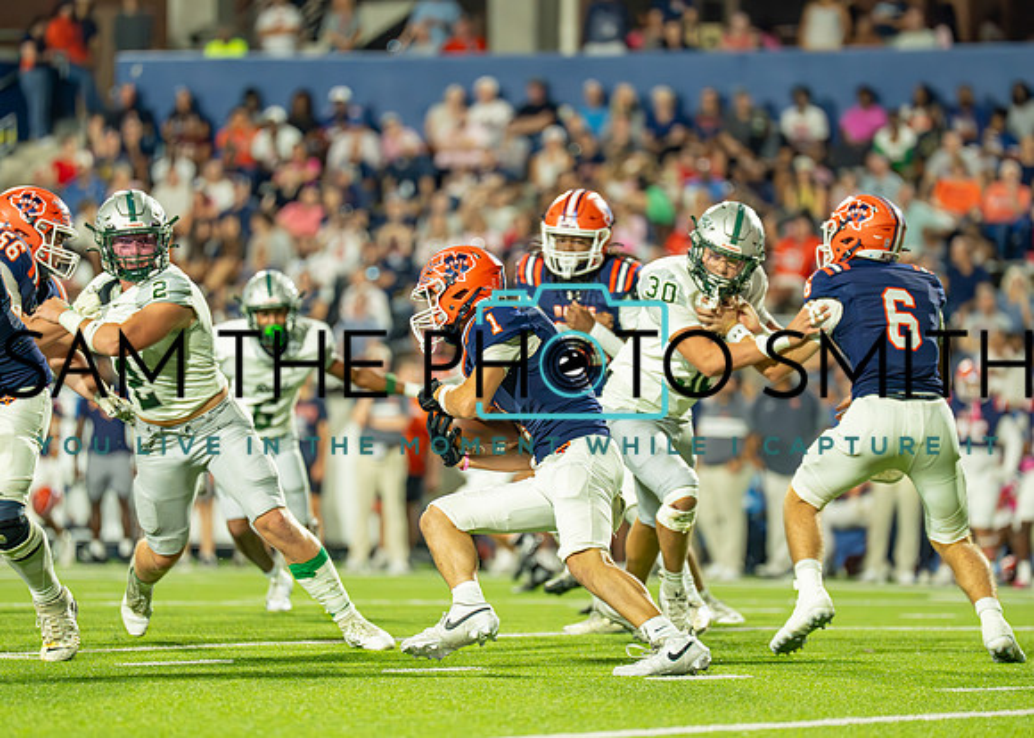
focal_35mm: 257
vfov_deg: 5.6
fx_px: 7545
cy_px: 383
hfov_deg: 7.8
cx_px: 559
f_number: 2.8
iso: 3200
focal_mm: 200
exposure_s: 1/1600
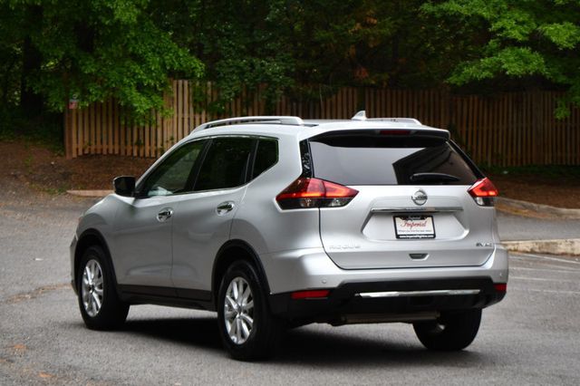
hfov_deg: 18.3
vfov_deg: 12.2
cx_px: 290
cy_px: 193
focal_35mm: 112
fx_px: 1803
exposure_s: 1/250
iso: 450
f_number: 4.8
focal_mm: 75
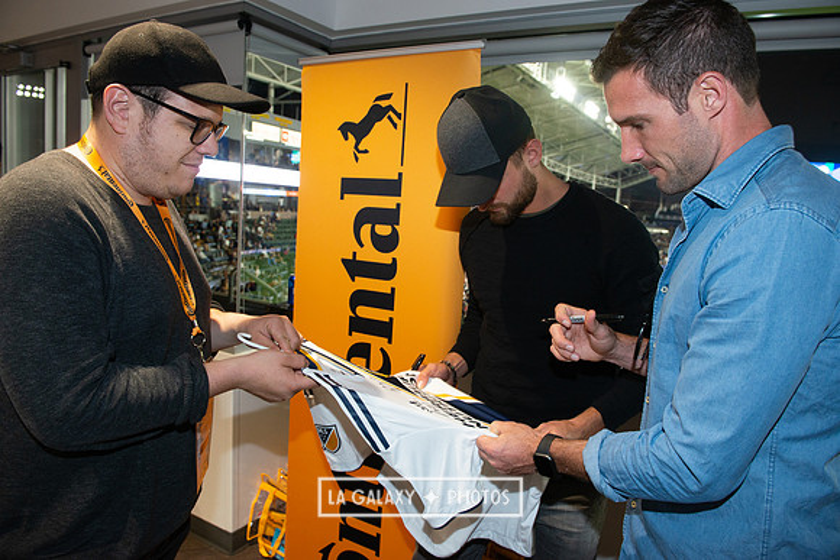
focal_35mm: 24
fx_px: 560
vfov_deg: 53.2
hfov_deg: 73.7
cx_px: 420
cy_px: 280
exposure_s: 1/60
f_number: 6.3
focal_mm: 24
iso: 640
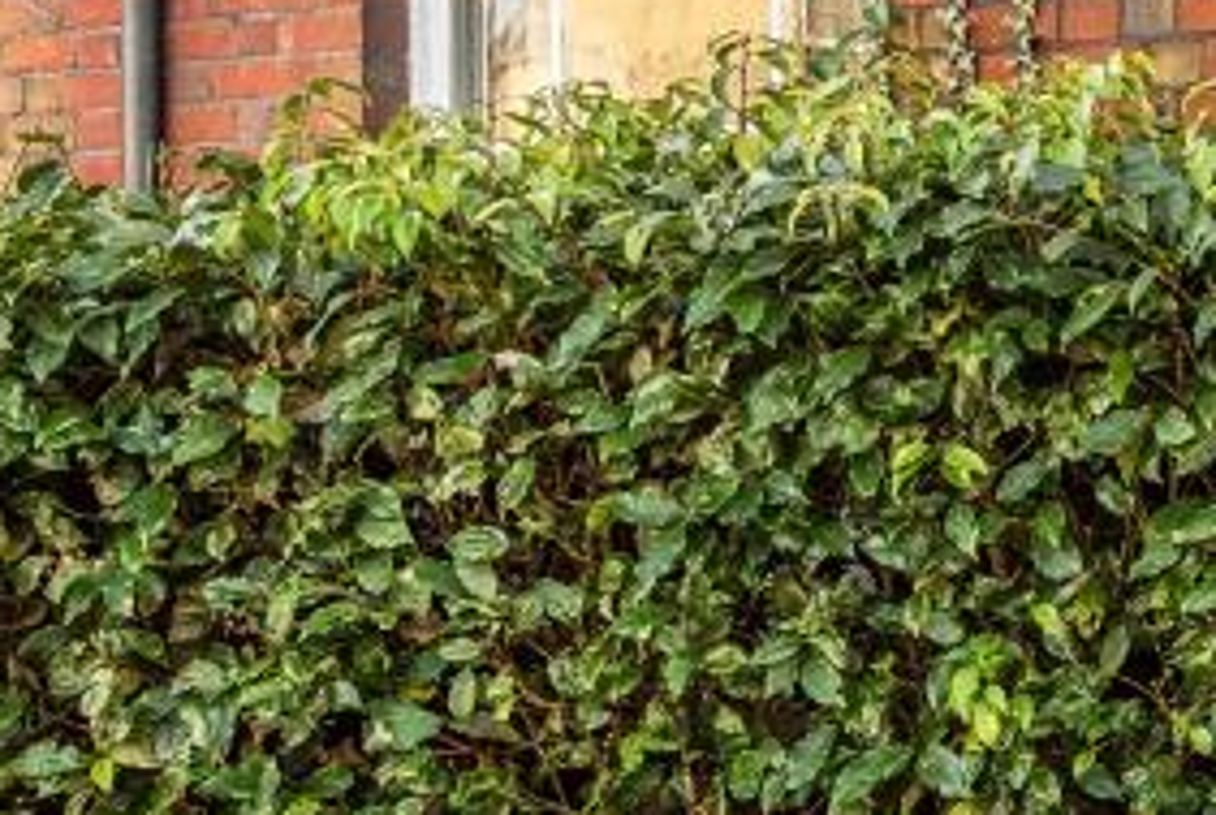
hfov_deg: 20.6
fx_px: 2943
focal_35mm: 87
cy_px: 241
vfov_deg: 15.7
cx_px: 1708
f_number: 7.1
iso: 400
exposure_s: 1/200
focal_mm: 24
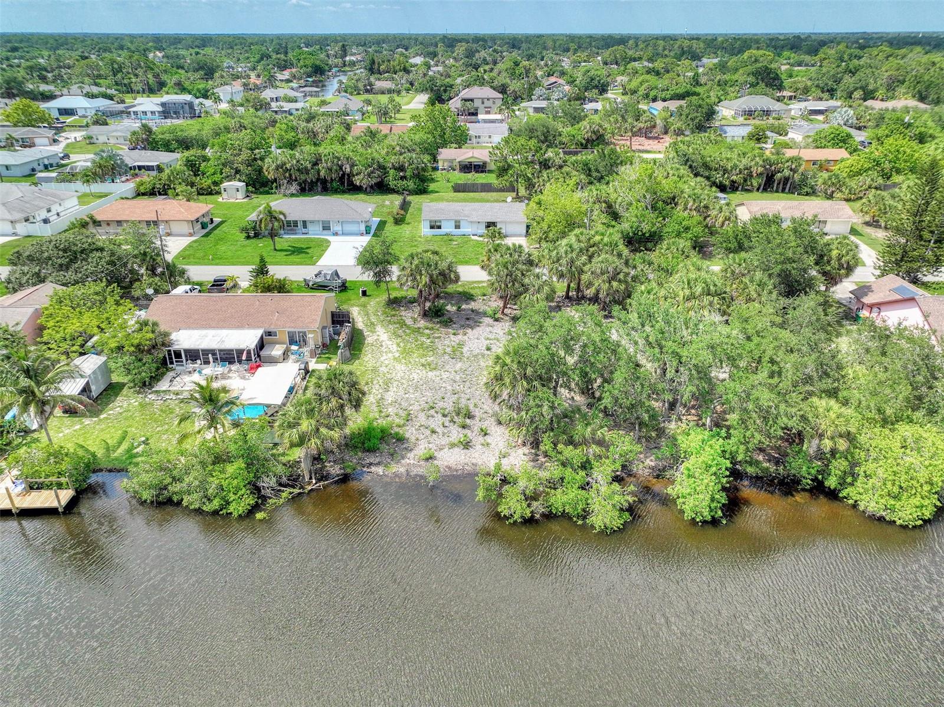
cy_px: 354
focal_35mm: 24
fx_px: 654
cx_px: 472
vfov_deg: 56.8
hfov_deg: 71.6
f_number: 3.5
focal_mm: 12.3
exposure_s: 1/1600
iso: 100
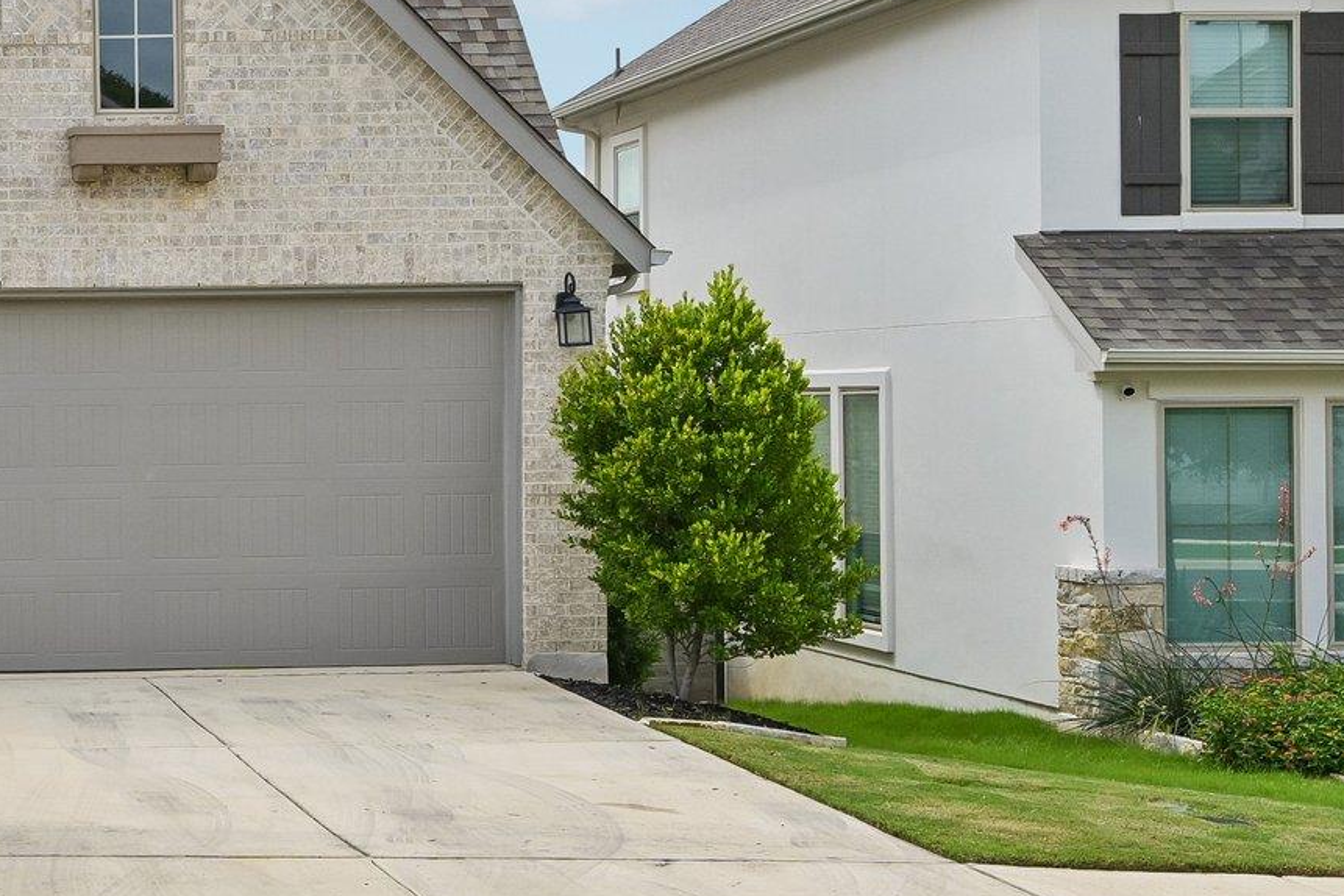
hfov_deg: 26.6
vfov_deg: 19.7
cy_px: 405
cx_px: -183
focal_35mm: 69
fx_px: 2576
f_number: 6.7
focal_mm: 19.5
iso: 100
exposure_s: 1/500
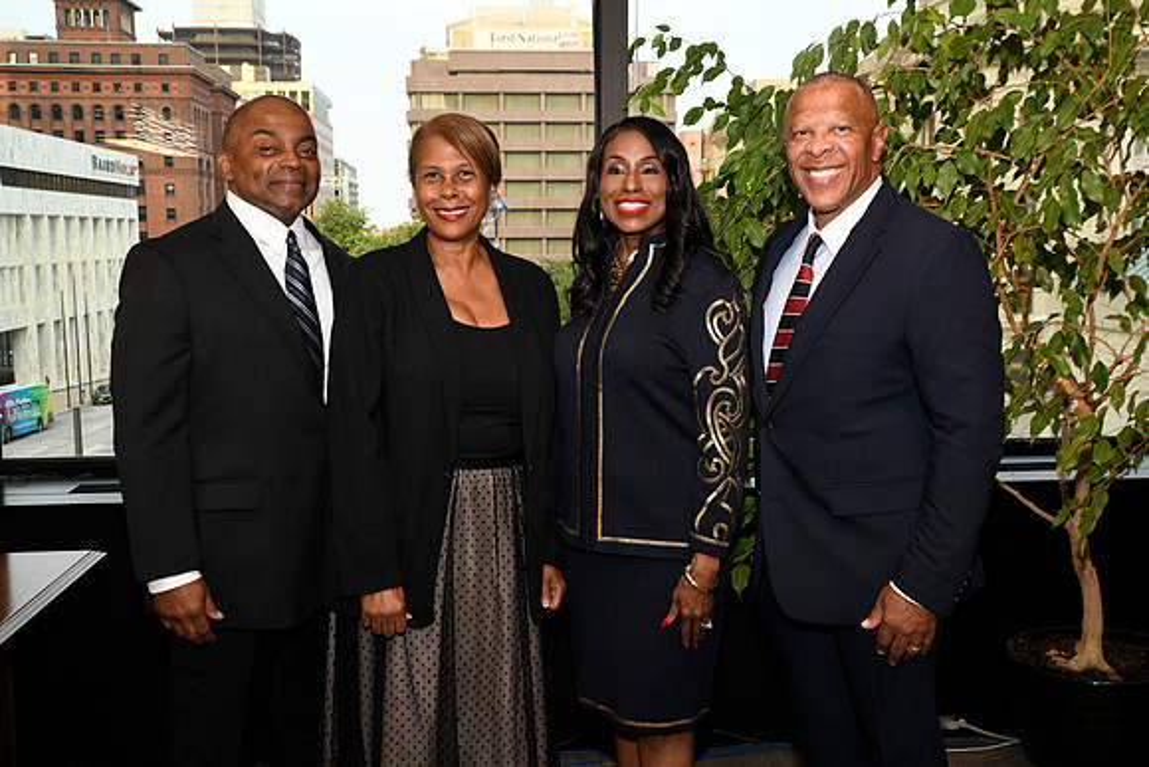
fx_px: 1277
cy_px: 384
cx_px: 574
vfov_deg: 33.4
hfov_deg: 48.4
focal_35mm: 40
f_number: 8
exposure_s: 1/60
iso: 1600
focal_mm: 40
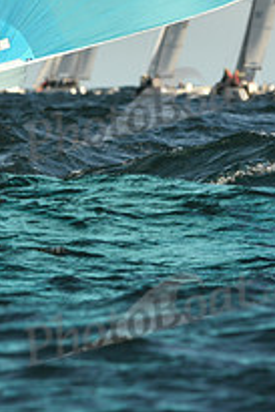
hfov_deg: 1.8
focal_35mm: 765
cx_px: -78
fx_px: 8750
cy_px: 33
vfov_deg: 2.7
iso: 320
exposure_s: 1/1250
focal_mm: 270
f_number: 7.1
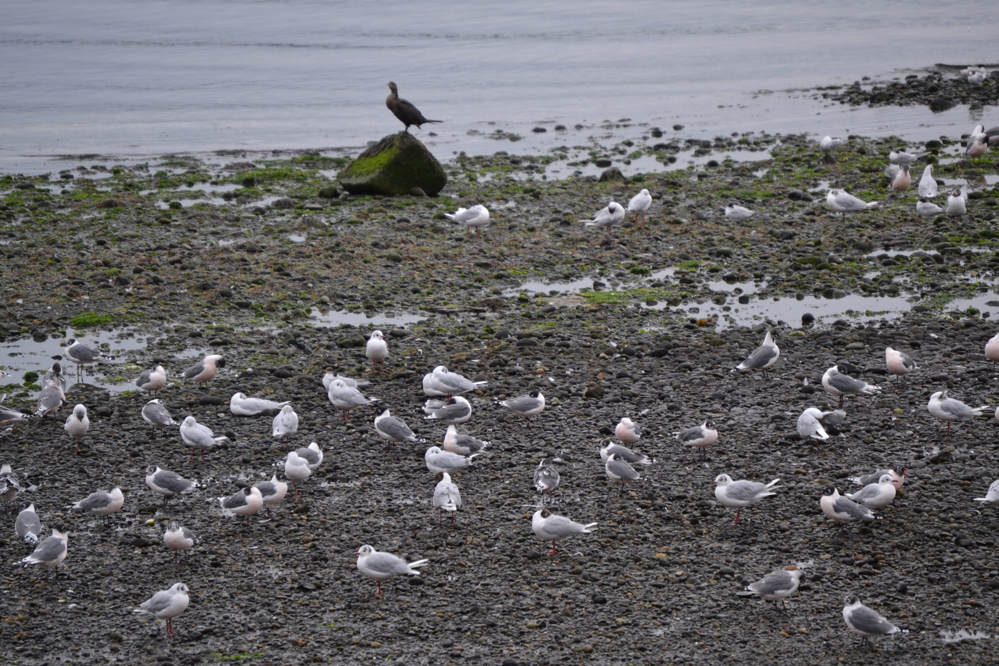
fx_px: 8324
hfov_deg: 6.9
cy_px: 333
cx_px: 500
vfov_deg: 4.6
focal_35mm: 300
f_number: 5.6
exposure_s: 1/800
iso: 400
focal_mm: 200
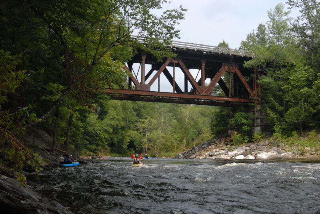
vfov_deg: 32.0
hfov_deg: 46.4
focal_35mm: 42
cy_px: 107
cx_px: 160
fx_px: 374
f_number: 10
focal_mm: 28
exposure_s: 1/250
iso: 250
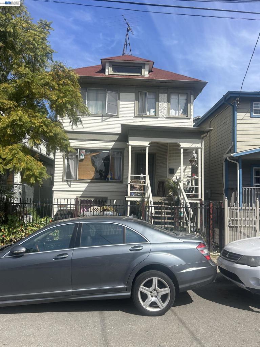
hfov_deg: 53.1
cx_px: 130
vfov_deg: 67.3
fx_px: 260
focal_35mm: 26
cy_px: 174
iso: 50
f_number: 1.5
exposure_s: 1/4630
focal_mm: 5.7
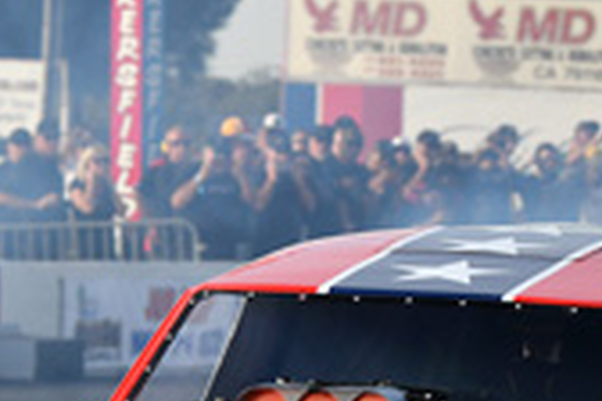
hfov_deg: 4.0
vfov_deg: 2.7
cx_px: 426
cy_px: 533
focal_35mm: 518
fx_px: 8661
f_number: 5.6
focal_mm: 116
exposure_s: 1/1000
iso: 250
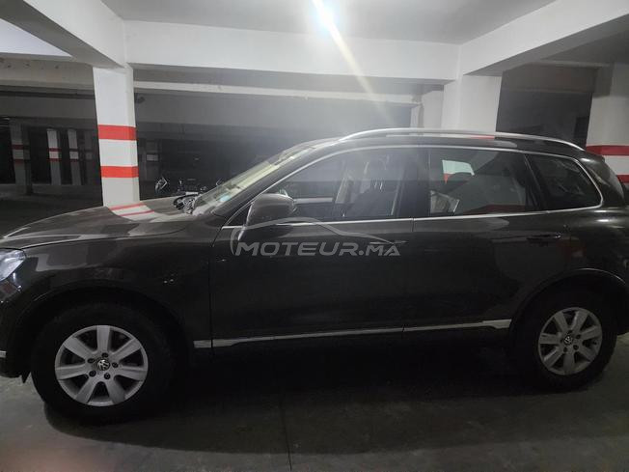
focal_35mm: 23
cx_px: 314
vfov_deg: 58.9
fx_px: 418
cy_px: 236
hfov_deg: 73.9
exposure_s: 1/25
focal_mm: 6.4
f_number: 1.8
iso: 1250
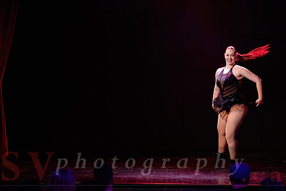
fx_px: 1206
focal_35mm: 152
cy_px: 82
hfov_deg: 13.5
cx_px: 136
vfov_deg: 9.0
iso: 1600
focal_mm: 120
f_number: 2.8
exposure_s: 1/250
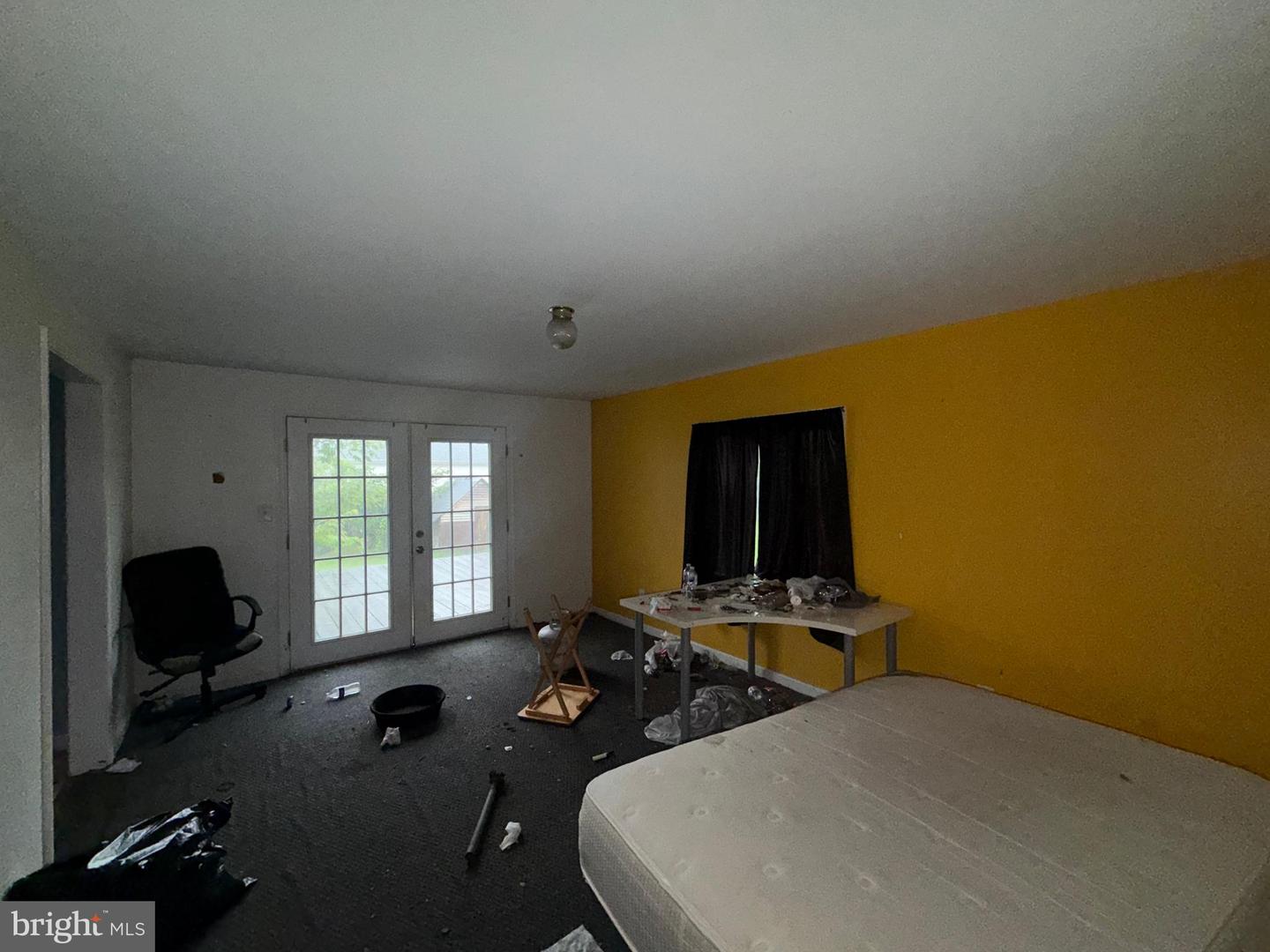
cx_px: 635
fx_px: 514
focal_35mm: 14
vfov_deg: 85.7
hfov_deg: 102.1
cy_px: 476
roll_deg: +0.3
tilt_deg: +0.2
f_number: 2.2
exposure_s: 1/55
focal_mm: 2.22
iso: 200
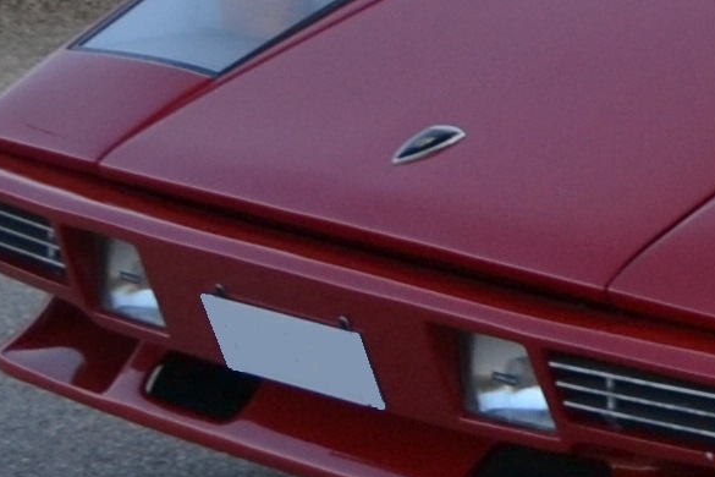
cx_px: 2004
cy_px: -675
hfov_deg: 6.3
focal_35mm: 307
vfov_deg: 4.4
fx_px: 6097
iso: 140
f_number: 5.6
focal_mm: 26
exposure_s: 1/125
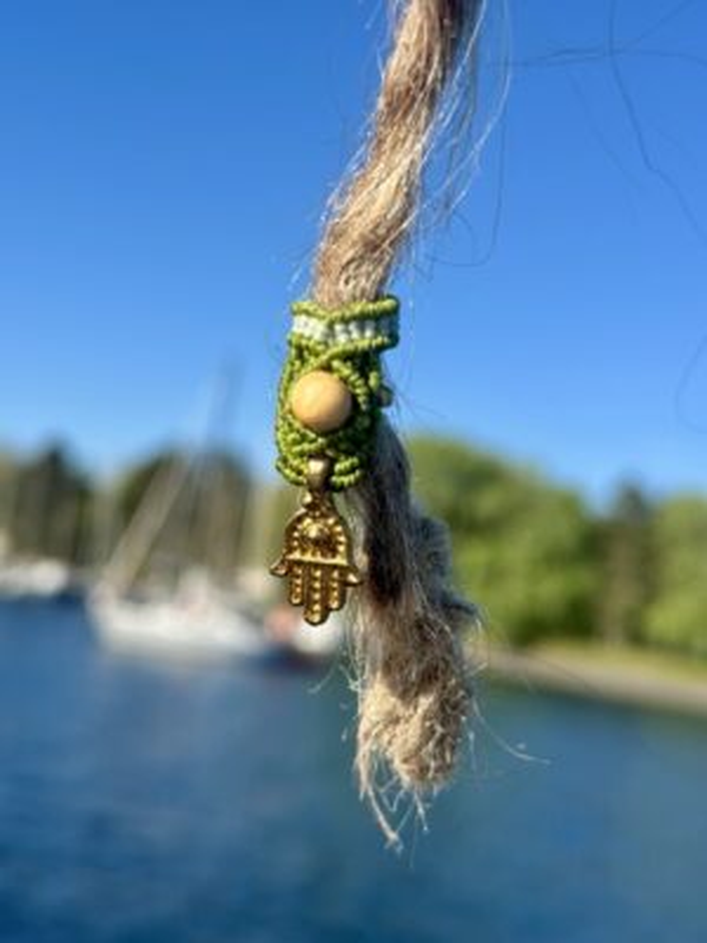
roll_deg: -7.5
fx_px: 1307
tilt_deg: +8.4
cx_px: 354
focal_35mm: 48
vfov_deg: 39.7
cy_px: 472
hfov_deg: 30.3
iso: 80
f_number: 1.78
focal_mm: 6.86
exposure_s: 1/4785
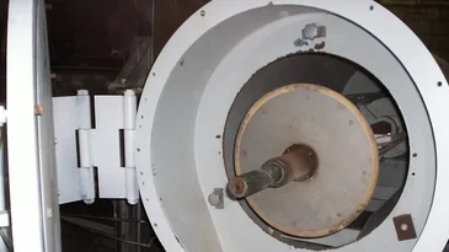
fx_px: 512
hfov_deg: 47.3
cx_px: 245
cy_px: 176
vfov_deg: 27.4
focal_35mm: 43
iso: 140
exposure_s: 1/64
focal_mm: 5.9
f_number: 4.5
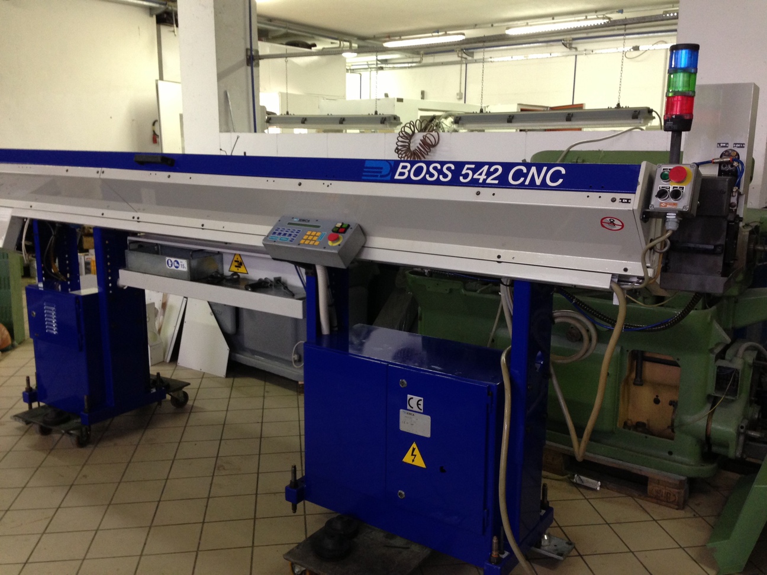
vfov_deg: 42.9
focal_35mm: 33
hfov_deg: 55.4
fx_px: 731
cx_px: 384
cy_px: 288
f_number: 2.4
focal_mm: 4.13
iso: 160
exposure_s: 1/20
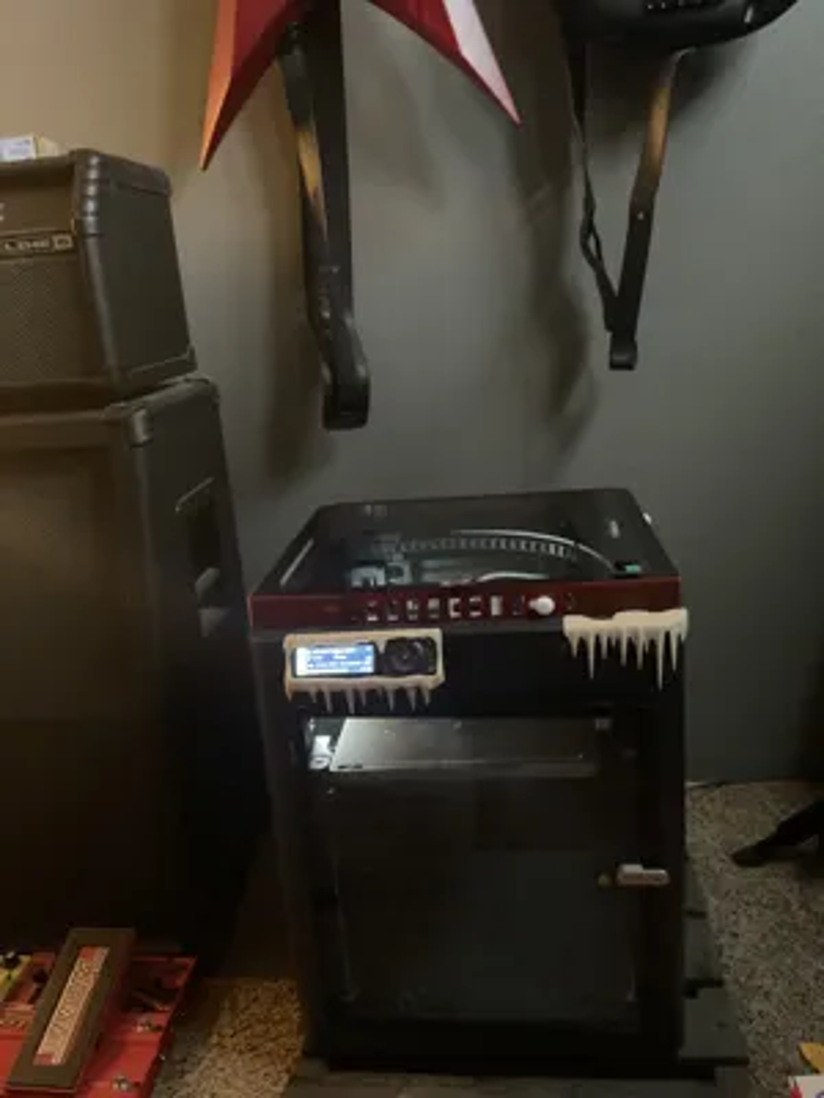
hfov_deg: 48.2
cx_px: 412
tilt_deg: -16.4
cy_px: 549
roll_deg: +2.8
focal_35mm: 29
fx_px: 920
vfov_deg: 61.7
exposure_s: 1/15
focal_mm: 3
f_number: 1.8
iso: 640
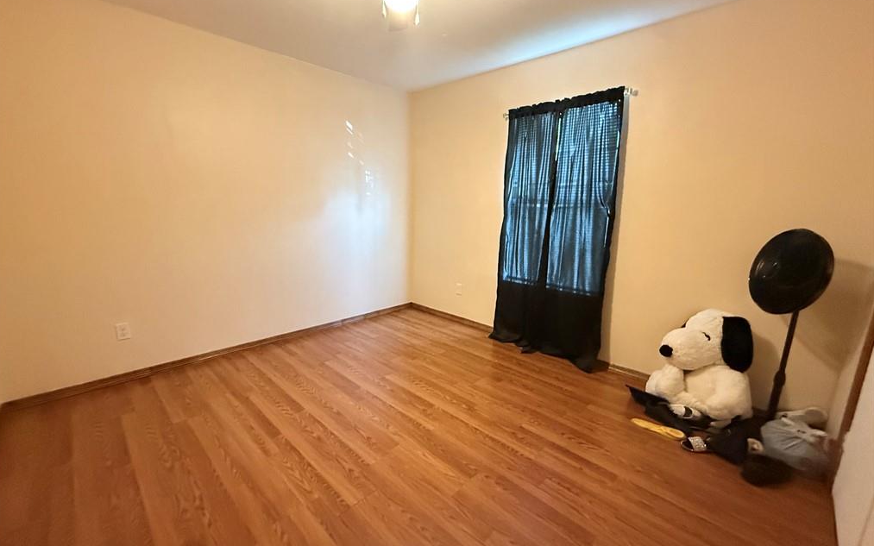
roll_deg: -0.6
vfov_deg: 74.8
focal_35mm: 15
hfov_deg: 101.5
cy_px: 277
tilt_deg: -11.3
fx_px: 357
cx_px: 434
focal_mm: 2.22
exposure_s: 1/60
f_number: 2.2
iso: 1000
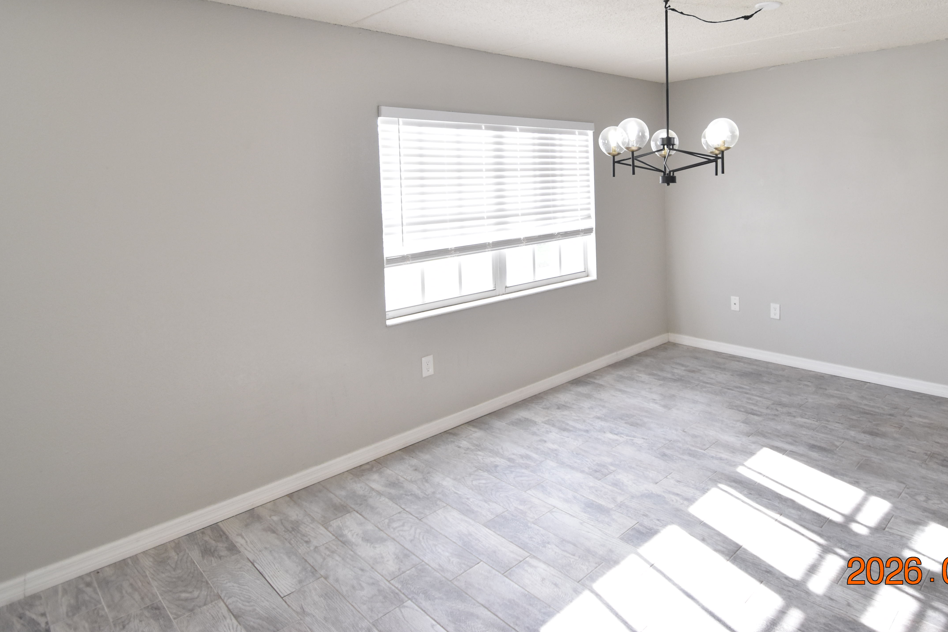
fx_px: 553
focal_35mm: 21
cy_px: 195
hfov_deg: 79.4
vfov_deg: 57.8
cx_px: 603
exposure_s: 1/250
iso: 800
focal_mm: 10
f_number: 3.5
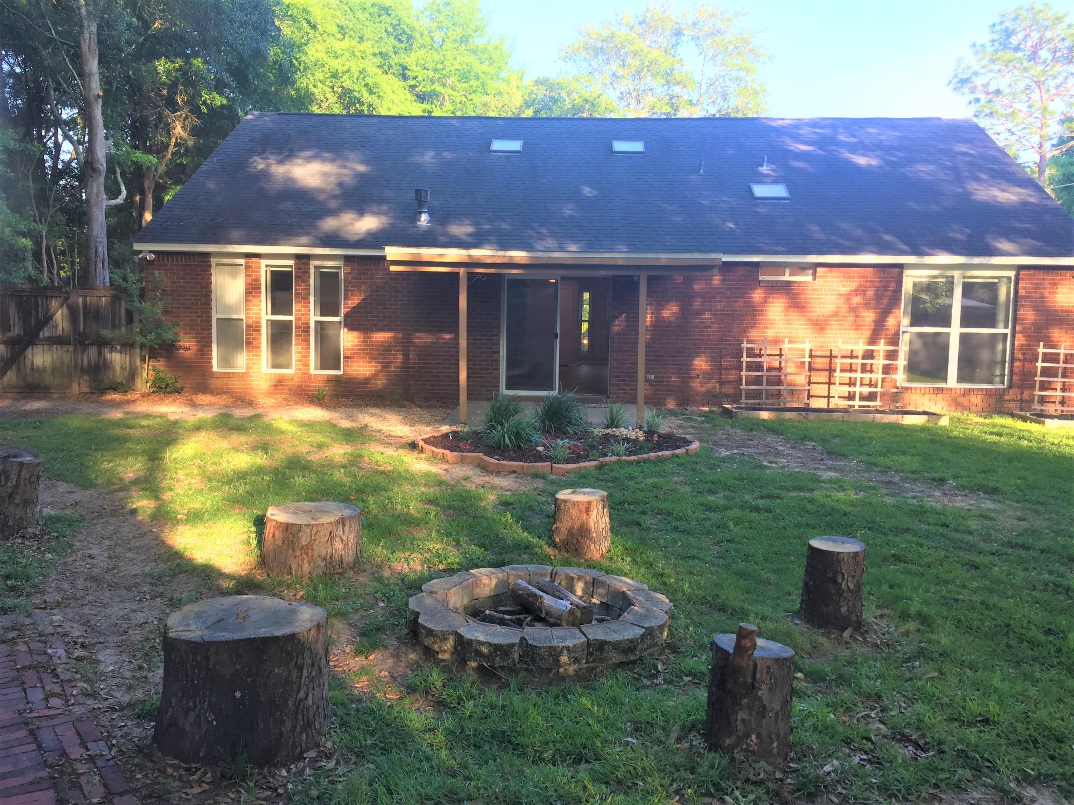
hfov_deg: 61.7
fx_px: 900
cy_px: 402
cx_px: 537
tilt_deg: -5.9
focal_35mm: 29
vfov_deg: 48.2
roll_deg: -1.7
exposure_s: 1/120
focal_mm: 4.15
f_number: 2.2
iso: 32
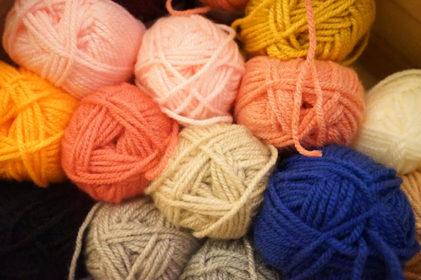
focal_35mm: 36
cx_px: 210
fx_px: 421
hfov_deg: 53.1
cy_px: 140
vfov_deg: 36.9
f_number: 4.5
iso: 25600
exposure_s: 1/200
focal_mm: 36
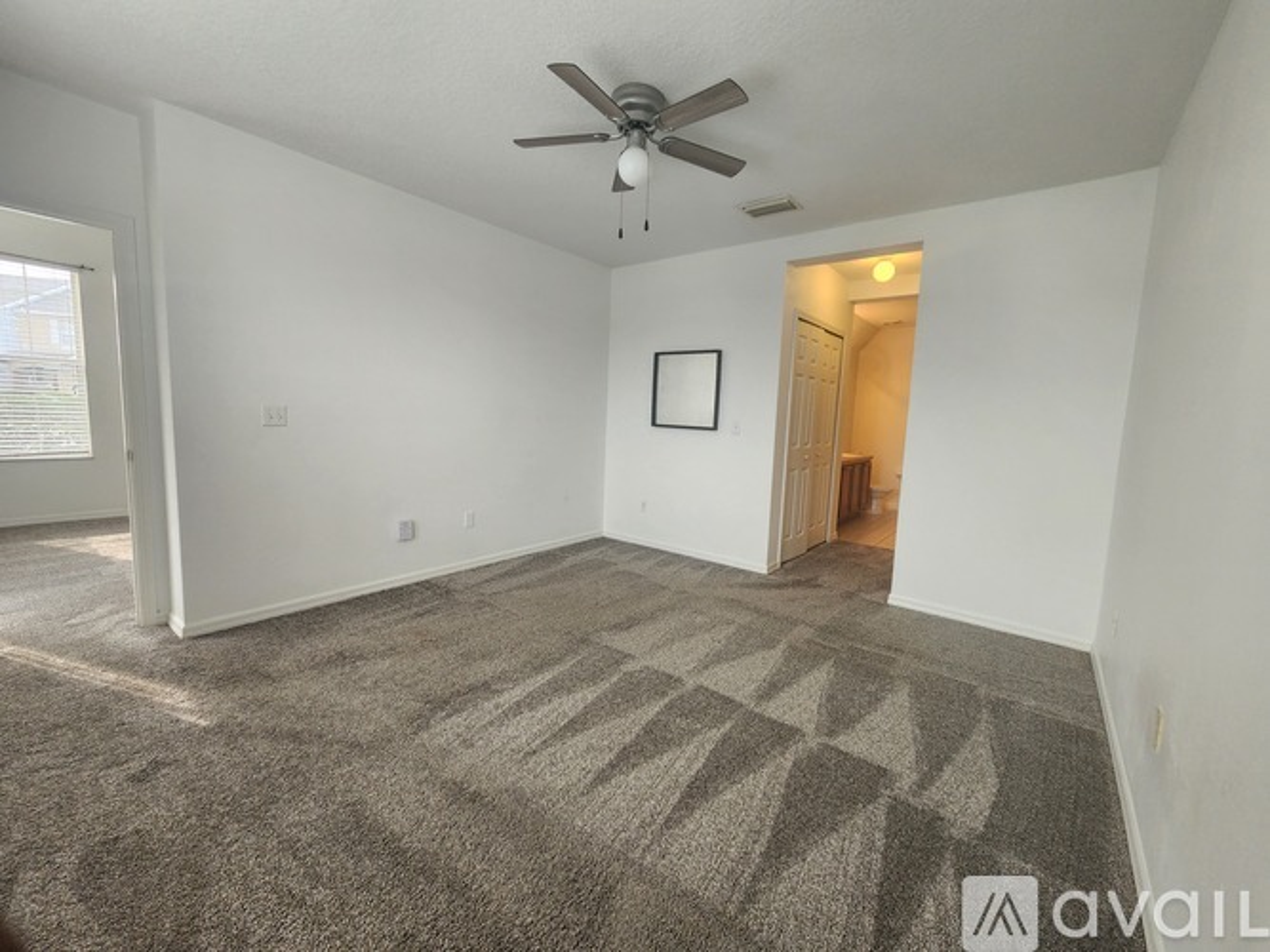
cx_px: 635
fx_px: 477
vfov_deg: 89.9
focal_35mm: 13
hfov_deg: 106.2
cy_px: 476
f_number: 2.2
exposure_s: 1/60
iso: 125
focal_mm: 2.2
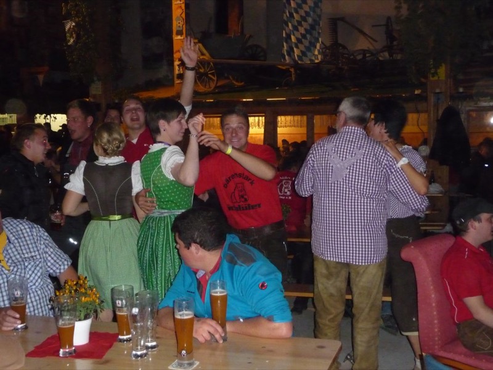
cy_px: 185
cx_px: 246
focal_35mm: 45
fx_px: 641
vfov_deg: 32.2
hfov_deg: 42.1
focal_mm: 7.6
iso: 800
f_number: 4.1
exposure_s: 1/30
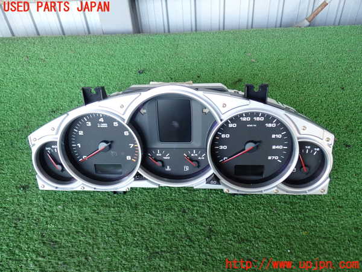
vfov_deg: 46.8
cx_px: 181
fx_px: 314
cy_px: 136
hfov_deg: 60.0
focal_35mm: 30
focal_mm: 5.4
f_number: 2.3
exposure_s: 1/50
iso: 200
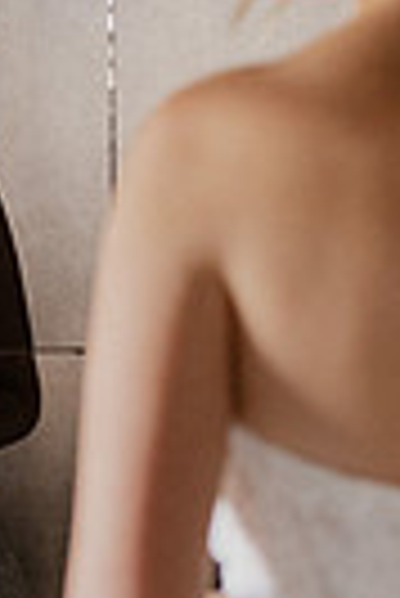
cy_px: 310
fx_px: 2809
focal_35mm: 169
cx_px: -31
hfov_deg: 8.1
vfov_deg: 12.1
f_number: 2.8
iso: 1600
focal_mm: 50
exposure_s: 1/125
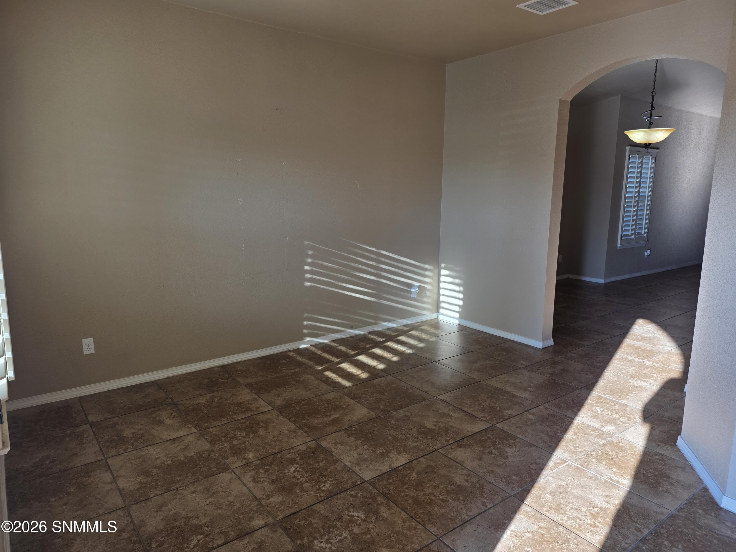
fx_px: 489
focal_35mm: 23
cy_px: 276
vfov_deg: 58.9
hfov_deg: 73.9
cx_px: 368
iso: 50
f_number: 1.7
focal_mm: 6.3
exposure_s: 1/180
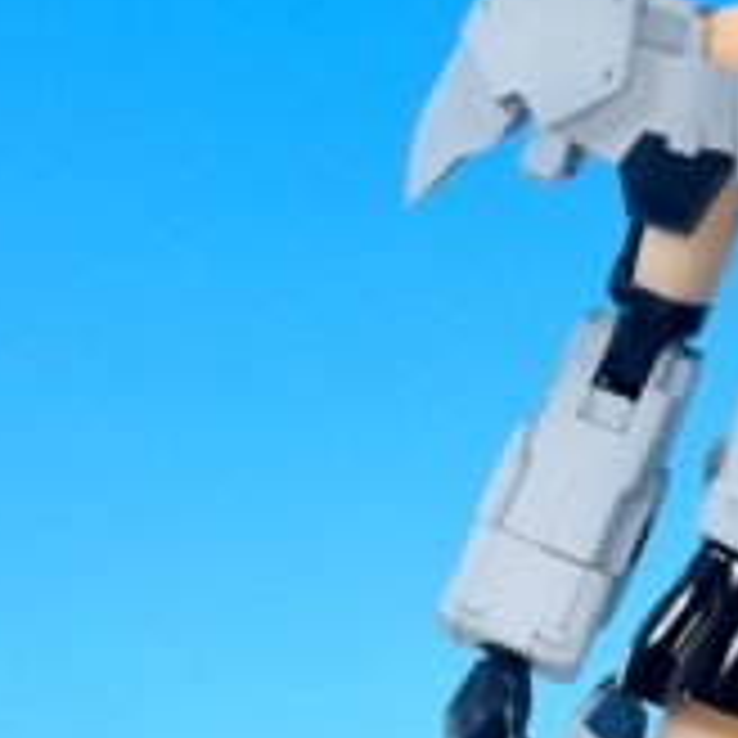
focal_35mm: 217
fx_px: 5234
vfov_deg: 8.0
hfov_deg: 8.0
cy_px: 738
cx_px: 940
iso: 80
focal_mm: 14.3
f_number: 8
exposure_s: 1
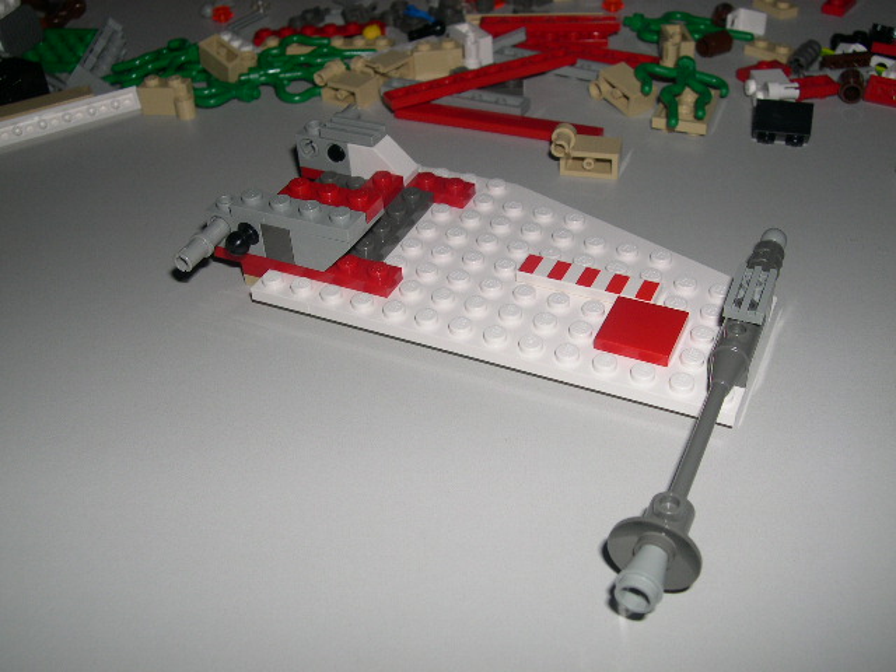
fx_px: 984
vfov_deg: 37.7
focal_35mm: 38
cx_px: 448
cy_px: 336
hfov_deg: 49.0
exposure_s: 1/60
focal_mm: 8
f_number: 7.6
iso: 100
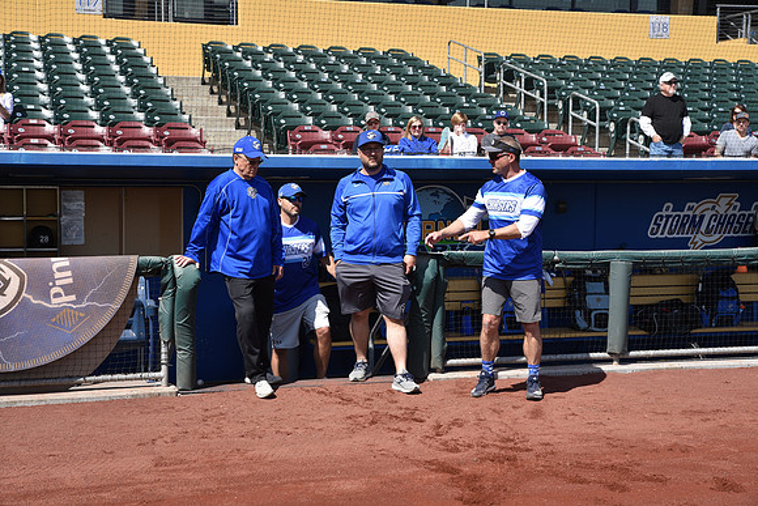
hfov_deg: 34.5
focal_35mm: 58
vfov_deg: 23.4
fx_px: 1221
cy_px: 253
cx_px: 379
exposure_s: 1/320
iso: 200
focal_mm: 58
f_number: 9
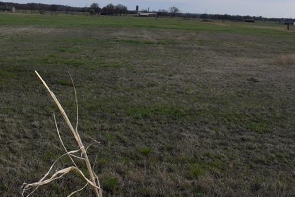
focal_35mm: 59
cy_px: 33
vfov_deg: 22.6
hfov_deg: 33.7
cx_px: 104
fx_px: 483
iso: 100
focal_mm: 18
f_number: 10
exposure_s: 1/200
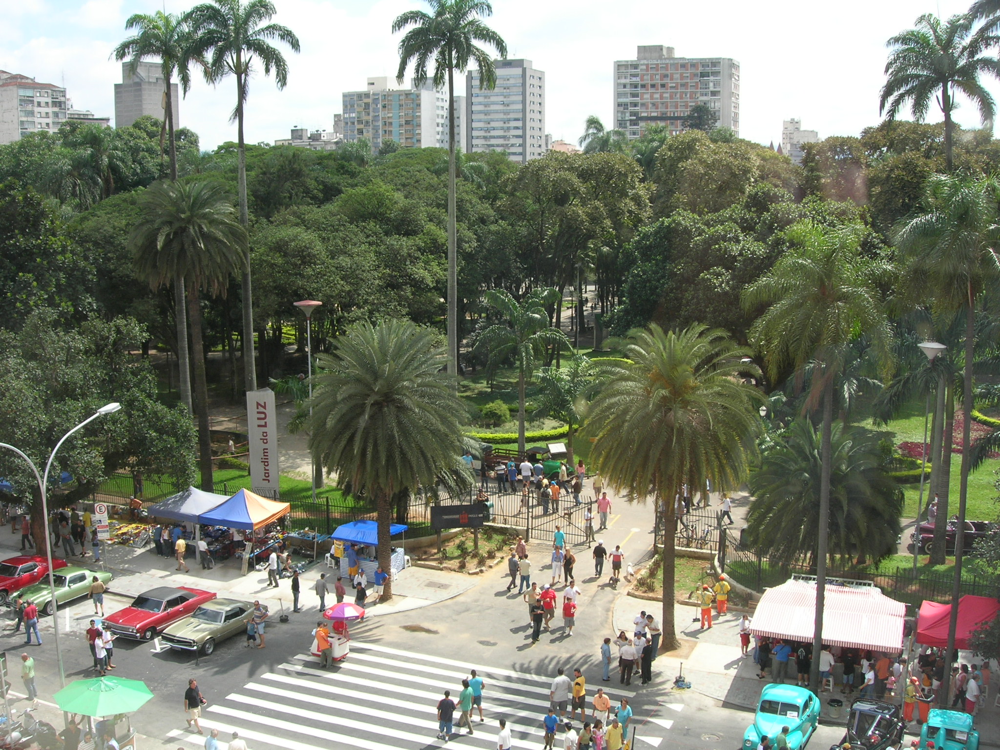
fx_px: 1098
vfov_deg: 37.7
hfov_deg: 49.0
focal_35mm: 38
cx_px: 500
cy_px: 375
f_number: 4.8
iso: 64
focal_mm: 7.8
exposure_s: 1/328
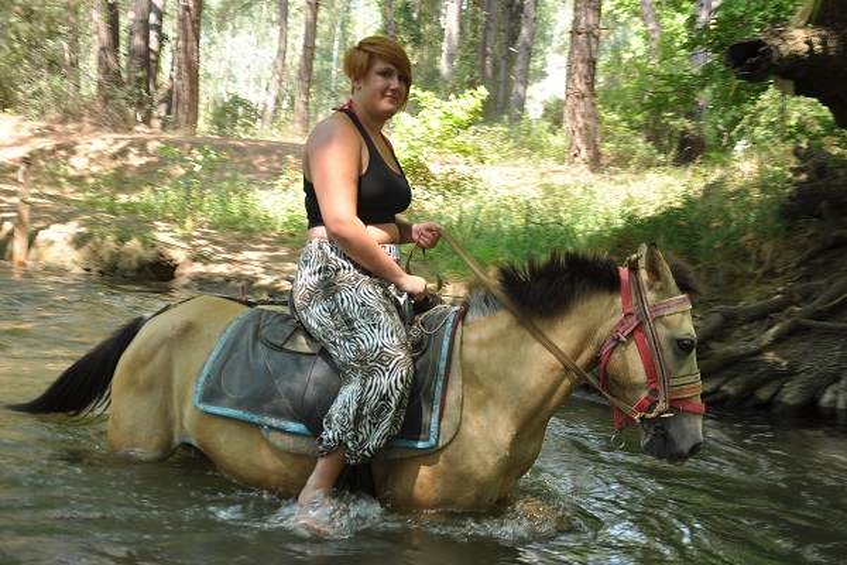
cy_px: 282
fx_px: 1059
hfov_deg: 43.6
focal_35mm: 45
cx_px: 424
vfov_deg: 29.9
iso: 200
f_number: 4.5
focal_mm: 30
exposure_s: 1/80
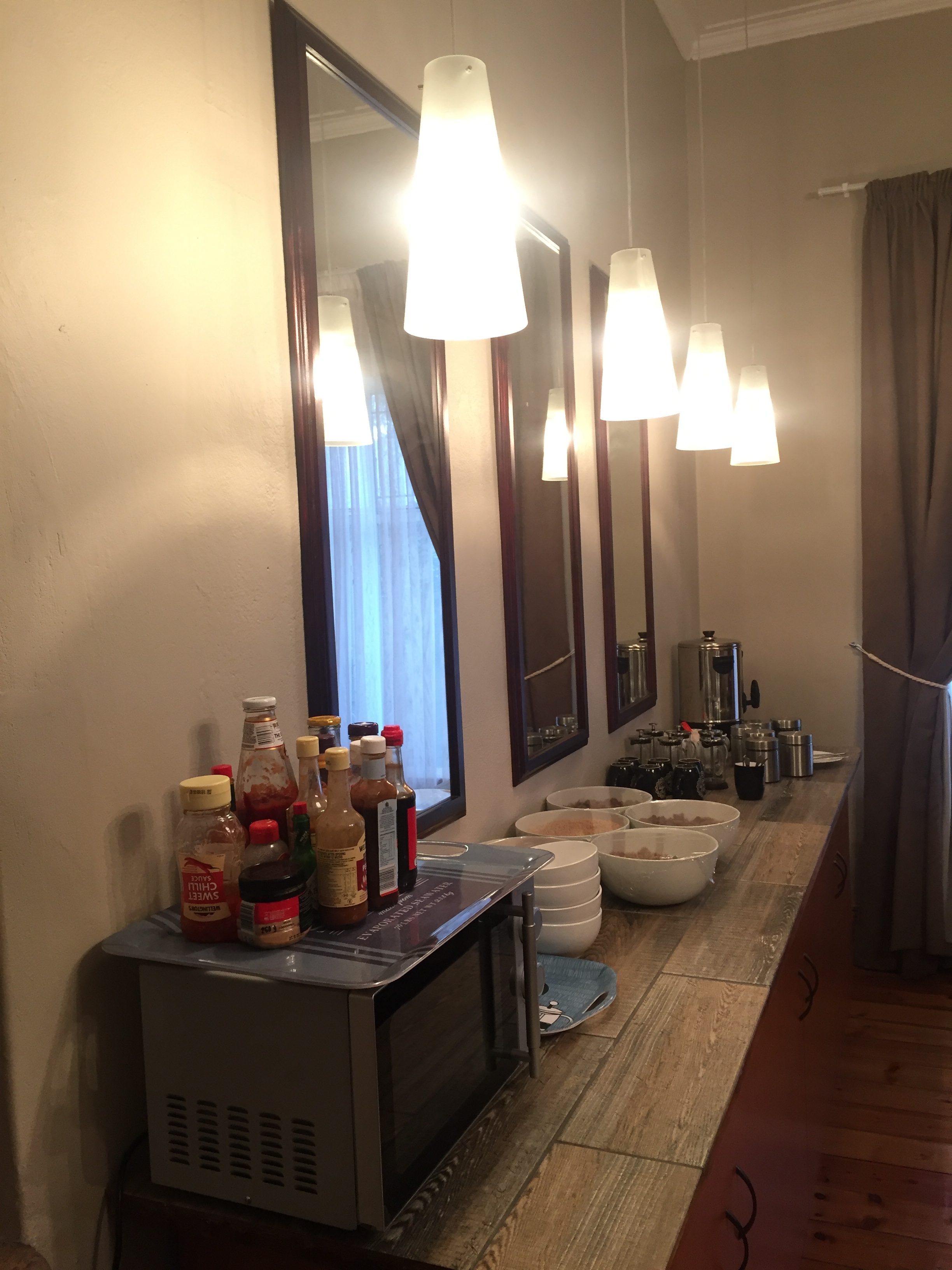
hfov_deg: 48.2
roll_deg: +2.6
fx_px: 1063
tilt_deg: -3.0
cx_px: 476
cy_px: 635
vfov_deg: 61.7
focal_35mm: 29
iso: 125
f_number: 2.2
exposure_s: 1/33
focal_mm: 4.15
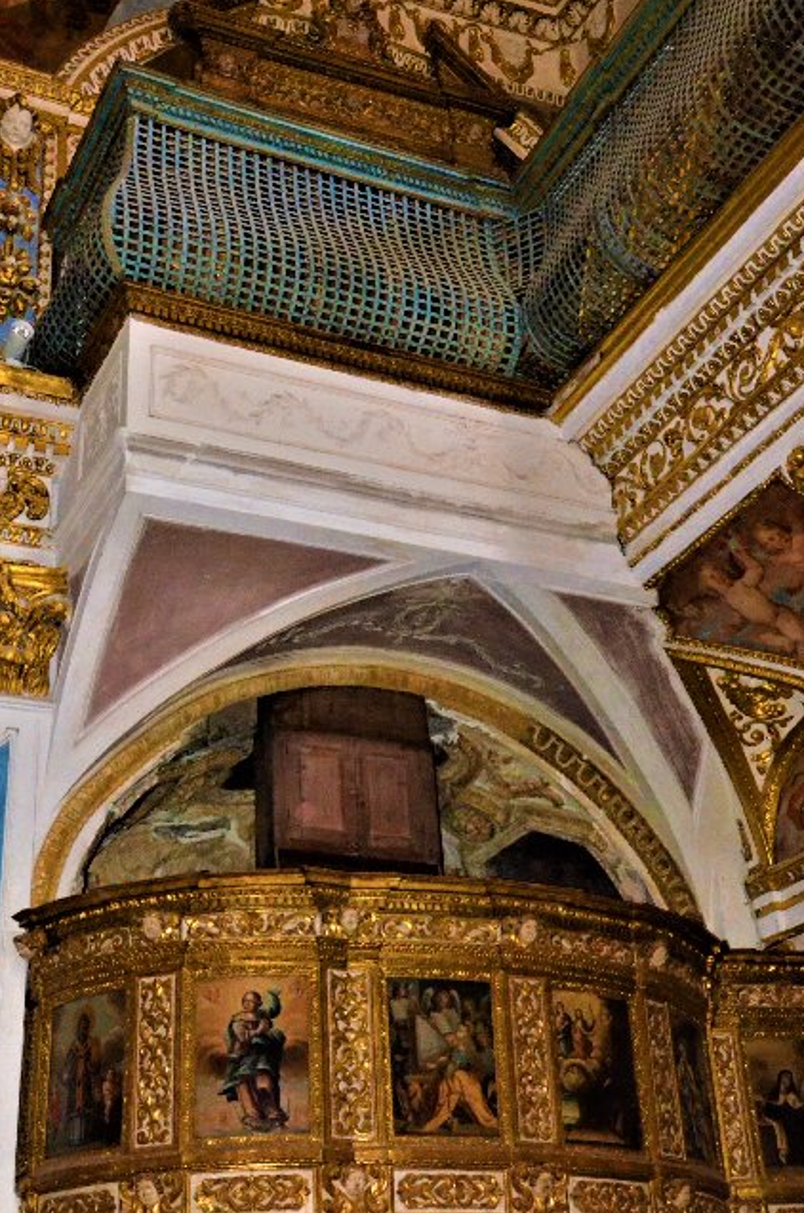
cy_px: 632
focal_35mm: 49
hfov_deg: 27.4
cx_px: 383
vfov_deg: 40.4
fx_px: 1649
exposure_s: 1/60
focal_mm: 26
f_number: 8
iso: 5000
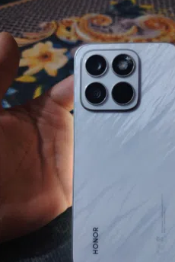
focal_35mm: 29
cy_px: 142
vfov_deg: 63.5
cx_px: 110
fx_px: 211
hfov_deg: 44.6
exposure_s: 1/25
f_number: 1.75
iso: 1191
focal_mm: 5.25
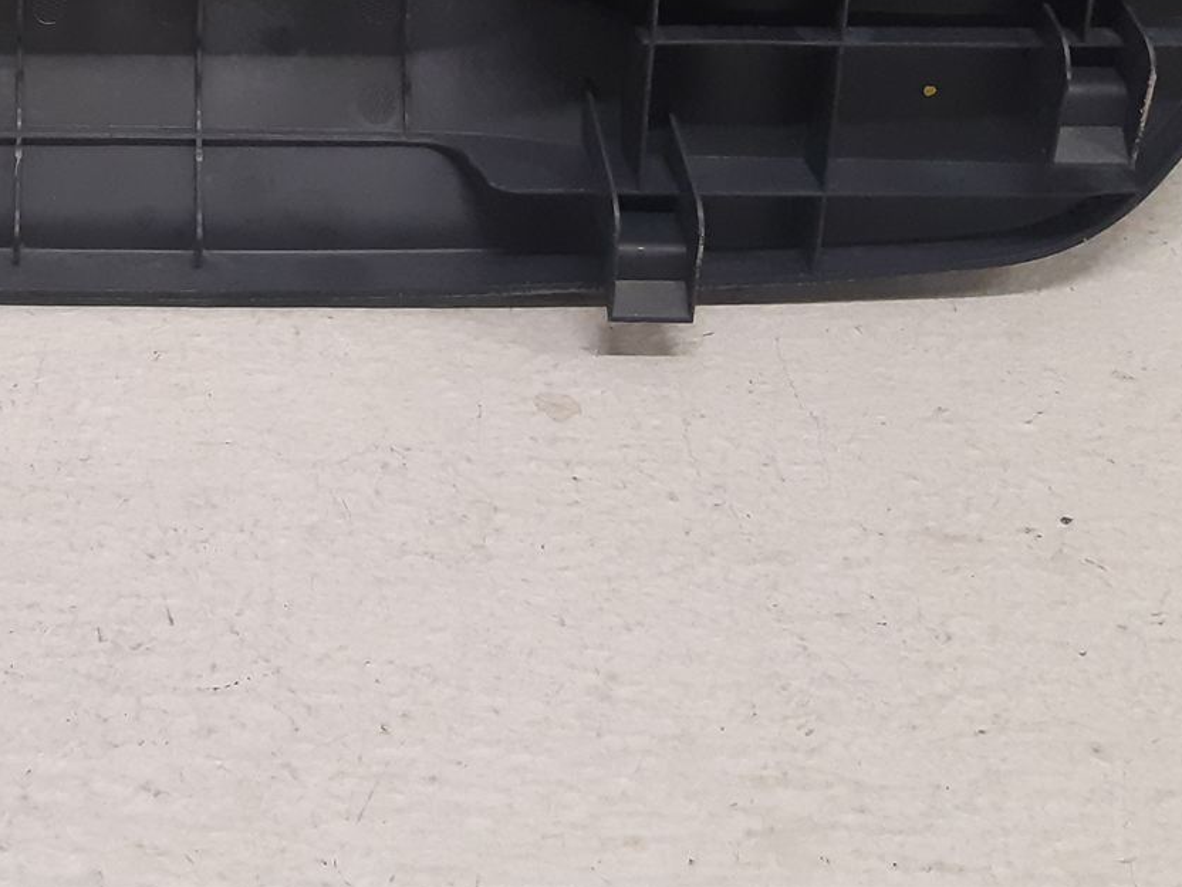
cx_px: 78
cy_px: -196
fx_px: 2185
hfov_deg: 28.8
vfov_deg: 21.2
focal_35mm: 64
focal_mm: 3.93
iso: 200
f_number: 1.7
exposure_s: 1/50
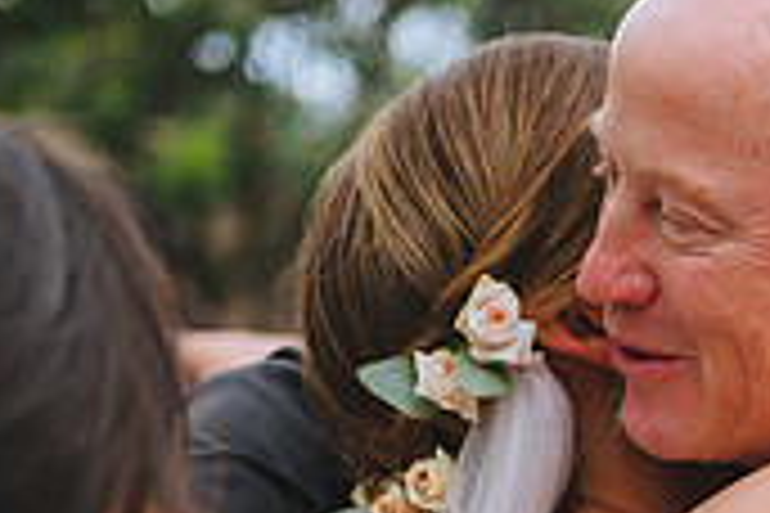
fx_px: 4213
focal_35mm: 197
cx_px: 743
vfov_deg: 6.9
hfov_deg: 10.4
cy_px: 567
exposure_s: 1/1600
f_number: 2.8
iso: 400
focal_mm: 58
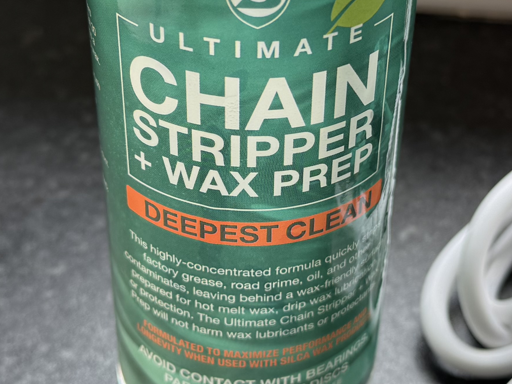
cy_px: 155
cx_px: 294
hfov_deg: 25.0
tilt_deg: -38.7
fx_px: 1154
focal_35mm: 78
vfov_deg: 18.9
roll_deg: -2.2
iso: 80
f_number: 1.78
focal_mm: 6.76
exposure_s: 1/121
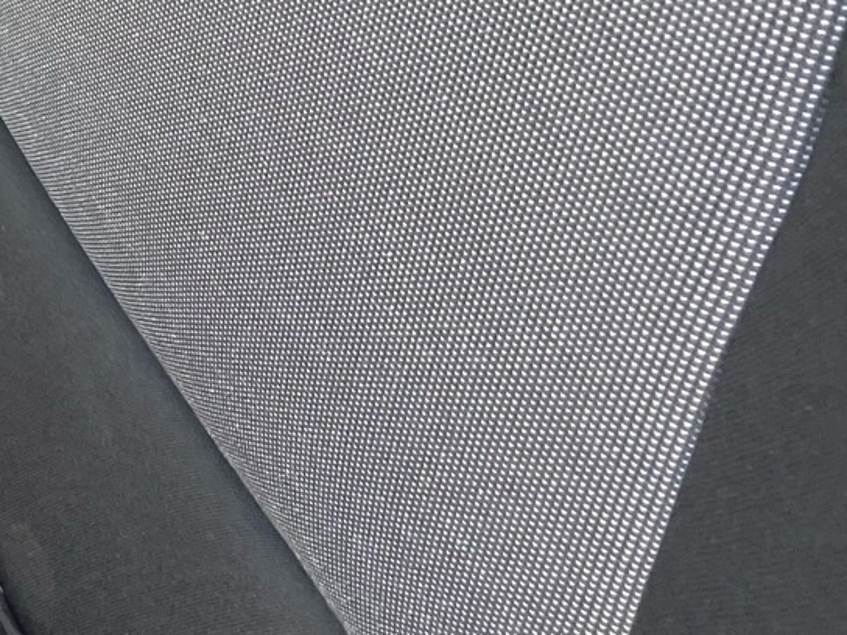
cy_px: 26
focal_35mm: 86
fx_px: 2104
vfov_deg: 16.9
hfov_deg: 19.0
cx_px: -545
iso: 80
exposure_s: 1/121
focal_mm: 4.2
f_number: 1.6
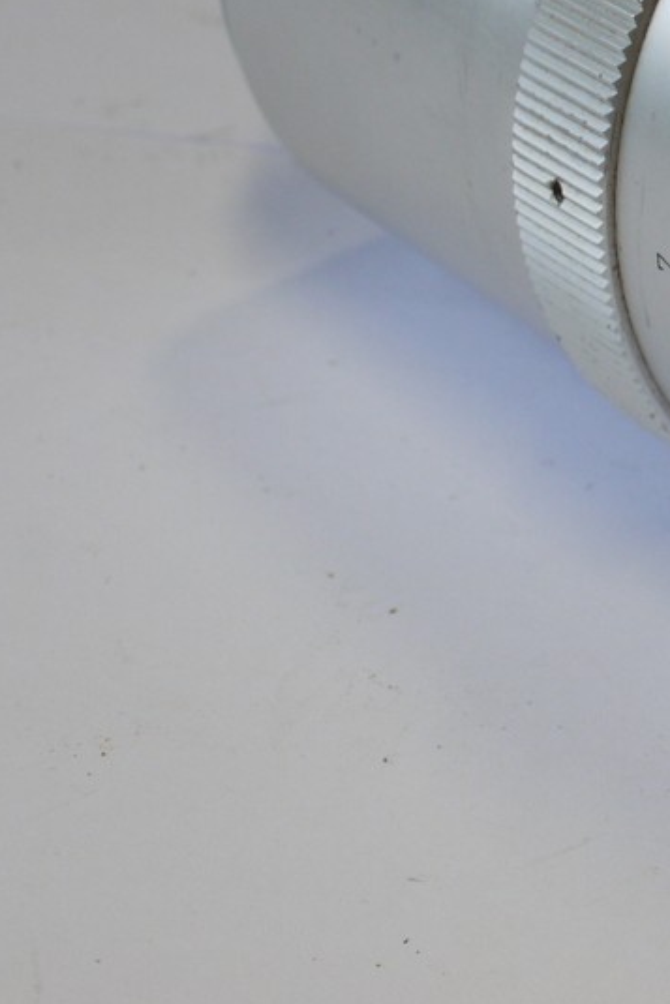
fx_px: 3906
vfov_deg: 14.5
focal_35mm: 140
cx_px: 955
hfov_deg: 9.6
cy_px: 173
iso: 400
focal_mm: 30
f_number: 10
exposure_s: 1/40
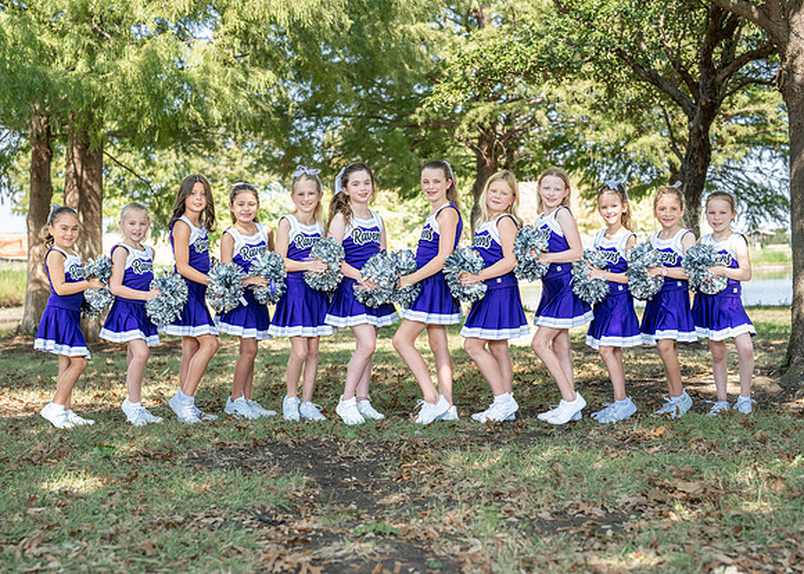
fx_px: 1304
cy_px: 301
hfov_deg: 34.3
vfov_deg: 24.8
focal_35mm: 57
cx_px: 397
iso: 100
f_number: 3.2
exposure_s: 1/400
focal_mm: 50
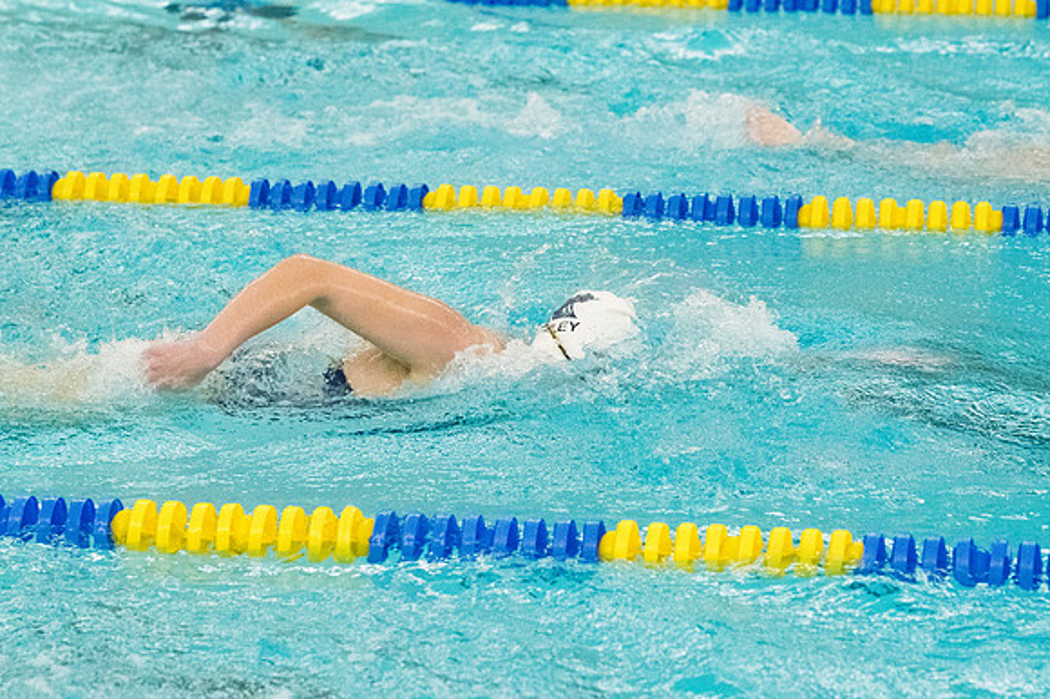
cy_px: 350
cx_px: 525
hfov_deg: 11.8
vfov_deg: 7.9
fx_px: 5072
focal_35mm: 174
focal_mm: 116
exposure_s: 1/1250
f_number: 4.5
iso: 8000
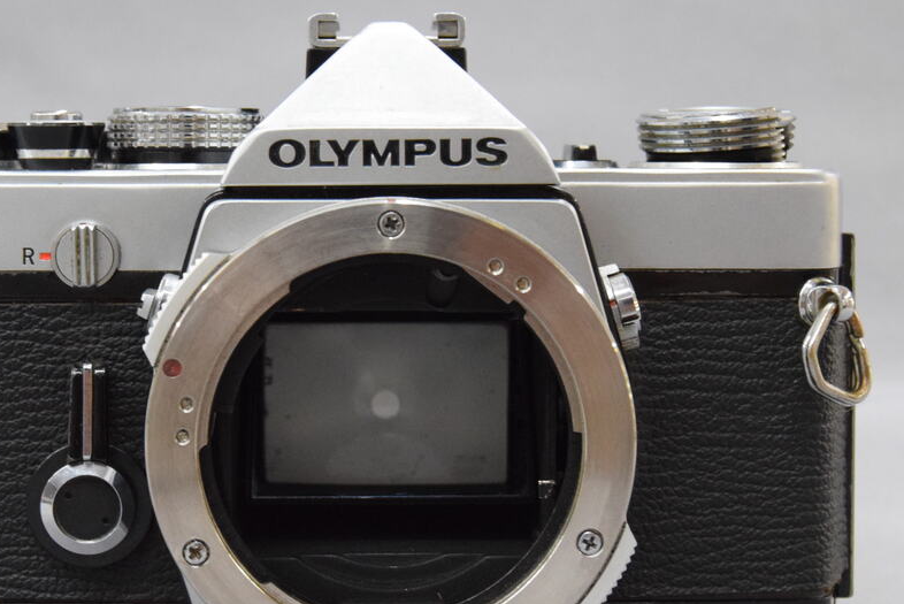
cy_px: 313
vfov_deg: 15.7
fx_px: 2186
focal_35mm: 87
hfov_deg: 23.3
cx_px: 361
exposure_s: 1/125
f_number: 8
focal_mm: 38
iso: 3200
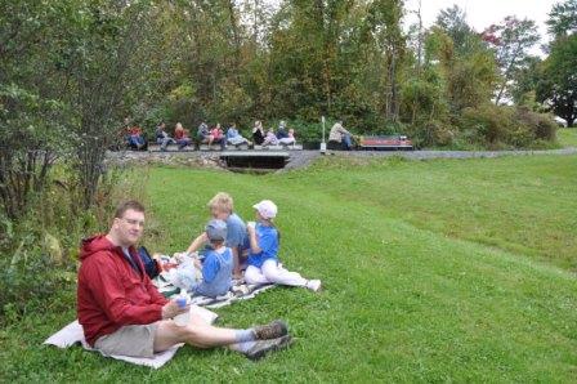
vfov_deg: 47.9
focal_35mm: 27
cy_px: 192
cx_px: 288
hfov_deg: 67.4
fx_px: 432
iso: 200
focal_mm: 18
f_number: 7.1
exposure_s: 1/200
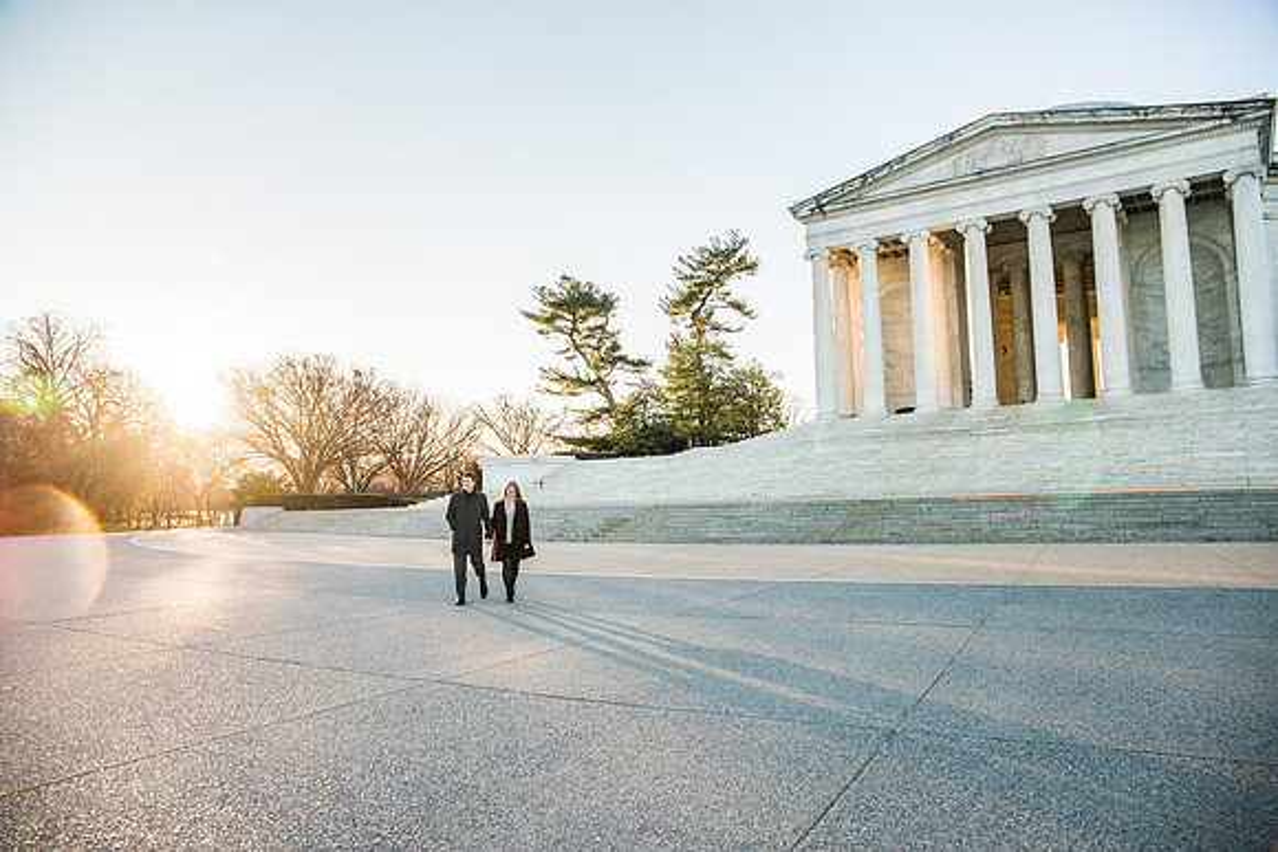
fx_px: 852
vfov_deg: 53.2
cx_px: 639
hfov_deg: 73.7
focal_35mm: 24
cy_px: 426
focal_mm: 24
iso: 100
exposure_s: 1/400
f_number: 2.8
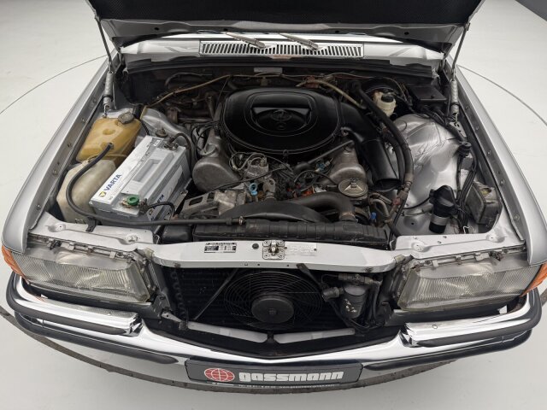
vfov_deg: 56.8
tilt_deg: -41.2
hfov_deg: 71.6
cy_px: 205
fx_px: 379
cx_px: 274
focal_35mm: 24
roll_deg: +0.0
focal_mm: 6.76
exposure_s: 1/99
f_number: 1.78
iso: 200
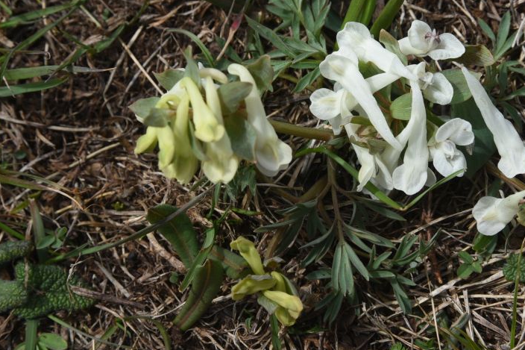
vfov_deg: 10.3
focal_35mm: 133
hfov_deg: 15.4
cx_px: 351
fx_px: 1939
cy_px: 126
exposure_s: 1/200
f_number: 11
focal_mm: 72
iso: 125
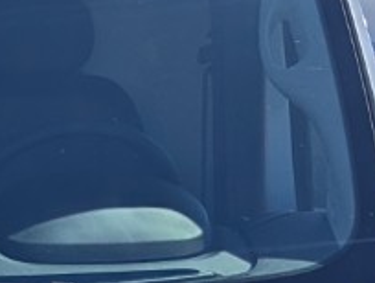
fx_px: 1781
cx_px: -198
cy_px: 509
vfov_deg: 8.7
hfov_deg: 11.5
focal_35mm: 164
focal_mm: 6.81
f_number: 1.85
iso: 44
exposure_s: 1/5952
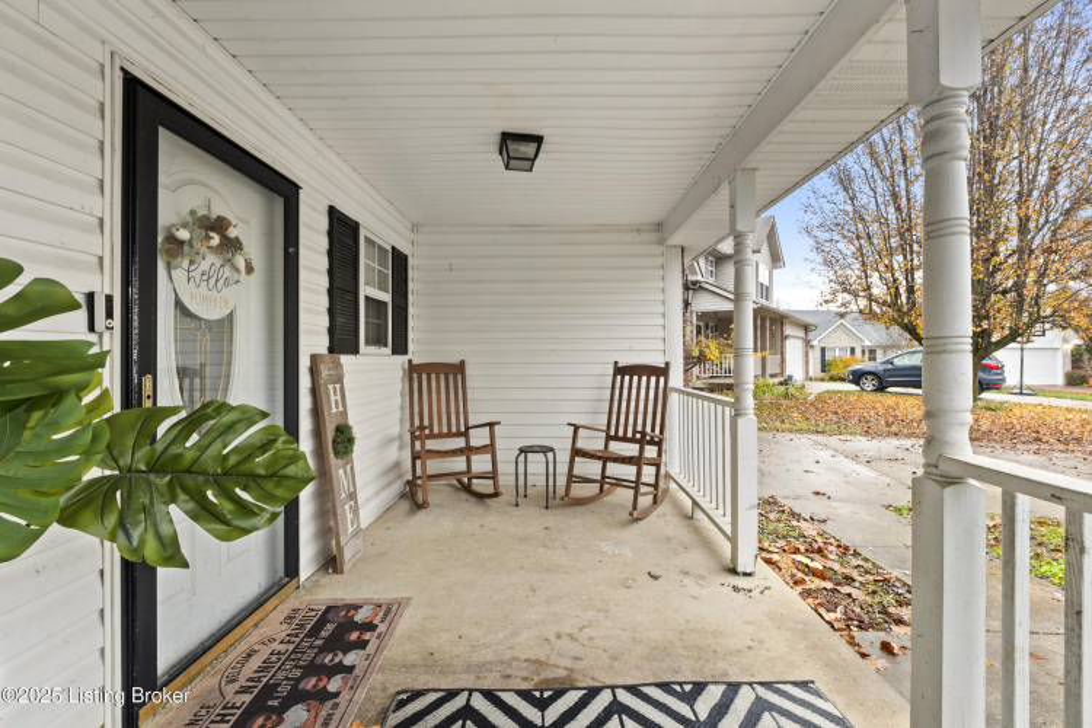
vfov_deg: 77.3
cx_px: 546
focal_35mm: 15
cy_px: 364
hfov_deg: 100.4
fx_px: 455
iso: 400
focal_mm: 10
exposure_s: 1
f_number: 10
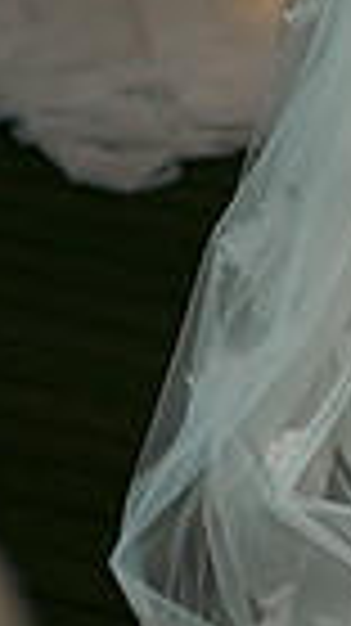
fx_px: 4045
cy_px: -187
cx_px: 1107
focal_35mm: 244
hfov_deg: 4.7
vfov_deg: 8.7
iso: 1250
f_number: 3.5
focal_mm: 56
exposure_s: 1/160
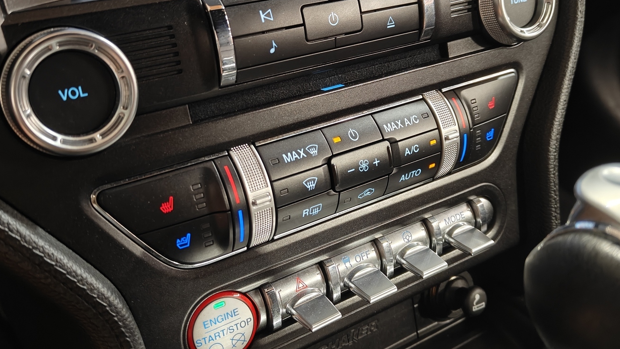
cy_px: 155
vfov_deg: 32.0
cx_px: 310
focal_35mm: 37
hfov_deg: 54.0
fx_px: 608
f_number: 1.8
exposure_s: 1/33
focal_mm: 5.59
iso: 200
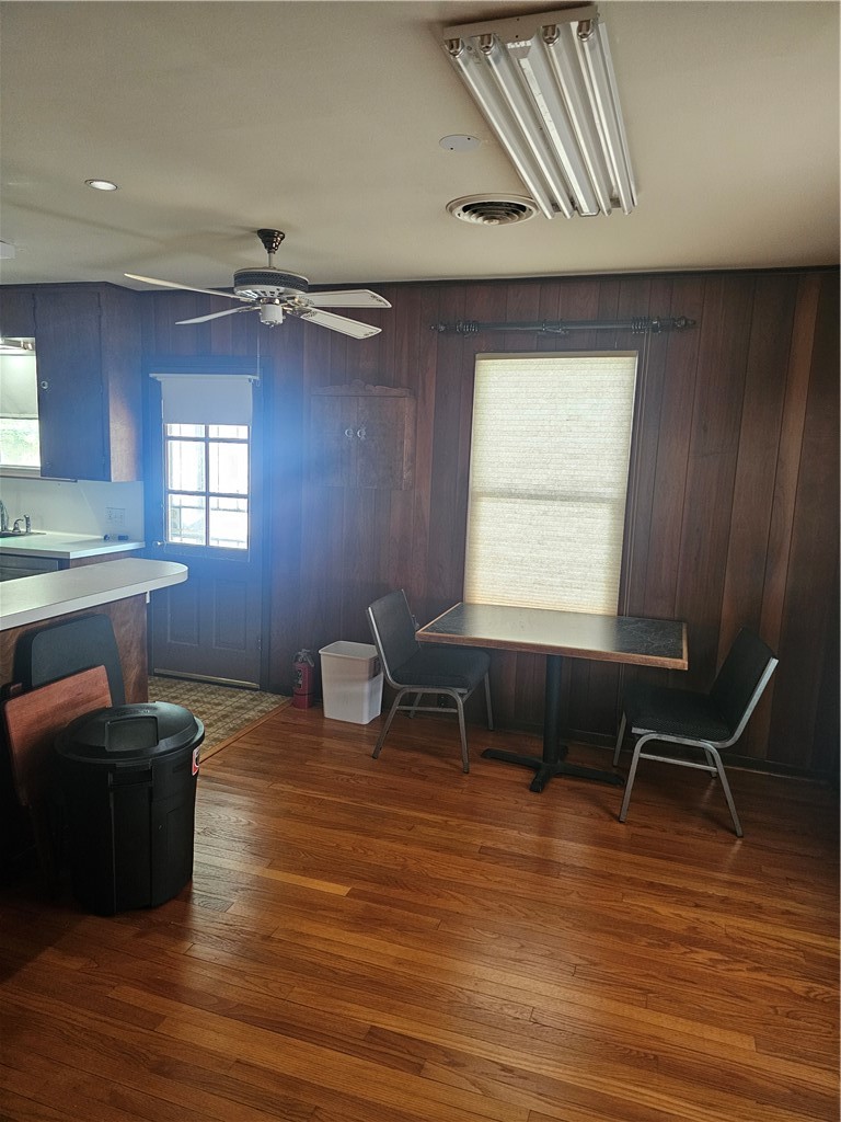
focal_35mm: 23
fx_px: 745
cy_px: 561
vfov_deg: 73.9
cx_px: 420
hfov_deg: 58.9
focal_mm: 6.3
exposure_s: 1/60
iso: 500
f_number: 1.7
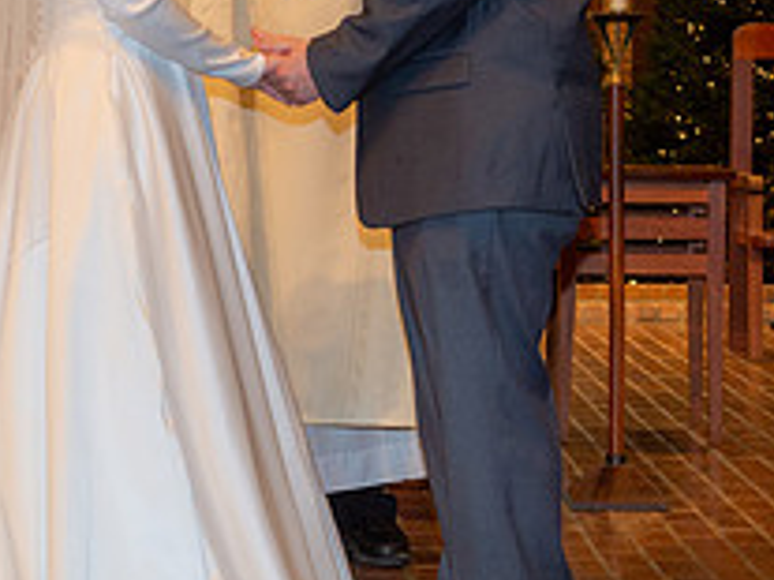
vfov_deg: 11.2
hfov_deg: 14.9
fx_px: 2950
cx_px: 314
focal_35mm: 132
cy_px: 243
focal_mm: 48
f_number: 5.6
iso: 1600
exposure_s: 1/125
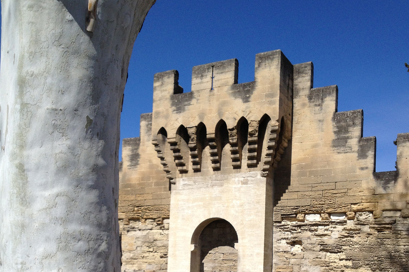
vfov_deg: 26.5
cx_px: 205
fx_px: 557
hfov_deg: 40.4
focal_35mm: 49
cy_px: 251
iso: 50
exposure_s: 1/2304
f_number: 2.4
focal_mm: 4.28
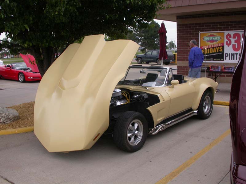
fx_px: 270
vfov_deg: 37.7
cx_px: 123
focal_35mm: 38
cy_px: 92
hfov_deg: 49.0
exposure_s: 1/218
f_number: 6
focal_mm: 7.85
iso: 100
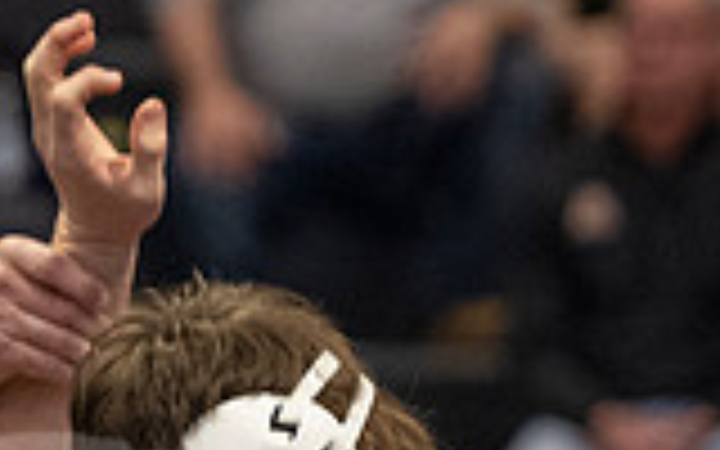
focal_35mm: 898
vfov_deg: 1.5
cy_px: 1323
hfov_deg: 2.3
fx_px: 17621
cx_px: -267
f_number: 2.8
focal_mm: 130
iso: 3200
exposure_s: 1/1000
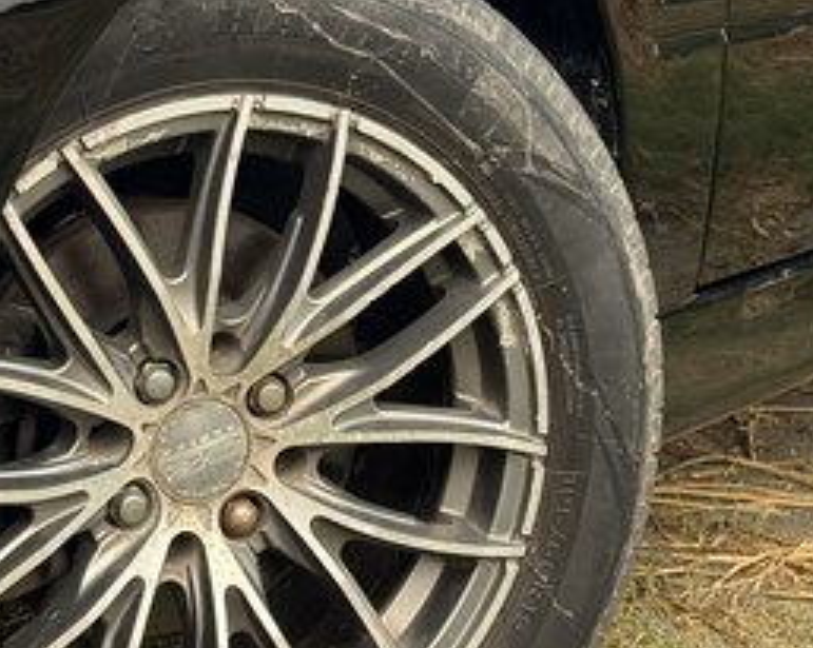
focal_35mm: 146
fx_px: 3509
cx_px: 392
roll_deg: -1.9
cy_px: -171
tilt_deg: -0.3
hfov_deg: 13.2
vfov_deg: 10.4
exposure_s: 1/488
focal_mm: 6.76
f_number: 1.78
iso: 64
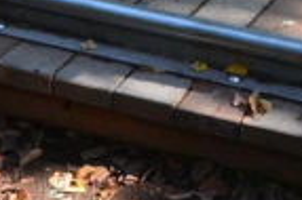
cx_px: 215
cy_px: -186
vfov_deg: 8.1
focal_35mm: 161
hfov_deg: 12.7
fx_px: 1349
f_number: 9.5
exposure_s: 1/60
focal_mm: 20
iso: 400
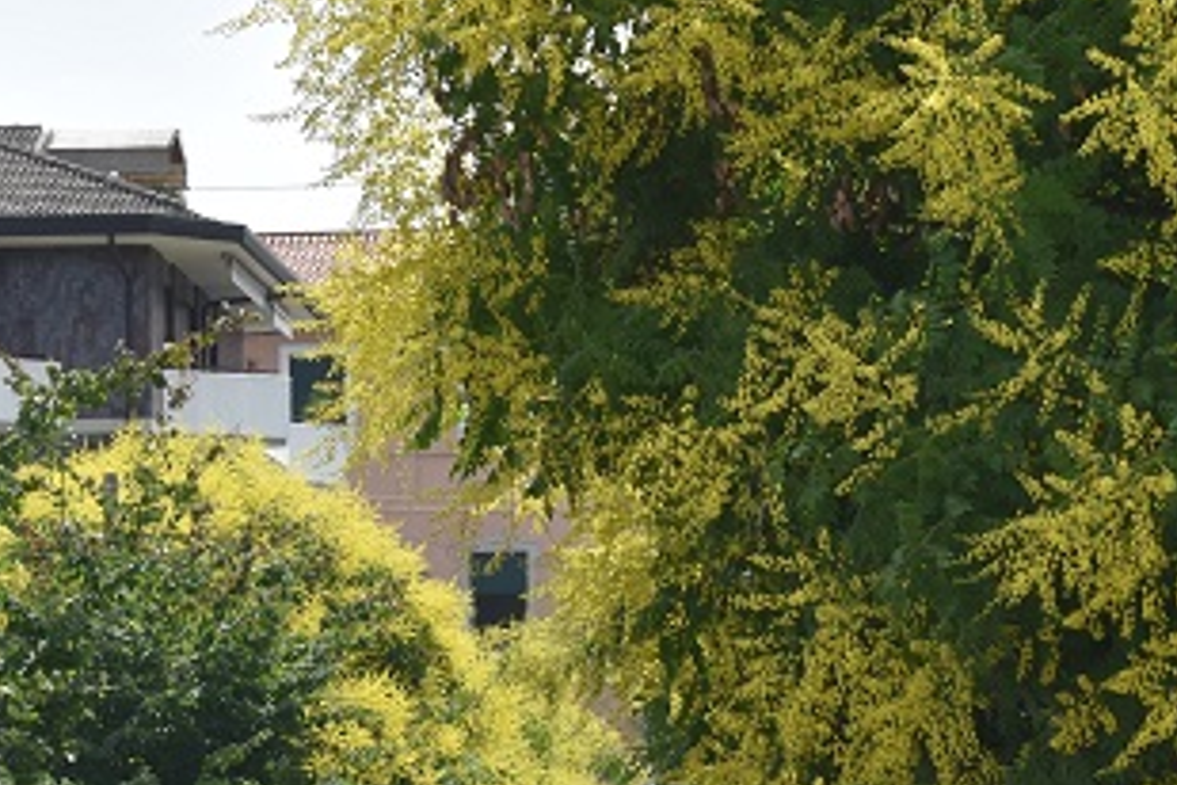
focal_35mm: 210
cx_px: 556
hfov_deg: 9.8
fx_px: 6865
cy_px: 686
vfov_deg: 6.5
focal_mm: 48
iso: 200
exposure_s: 1/400
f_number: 10
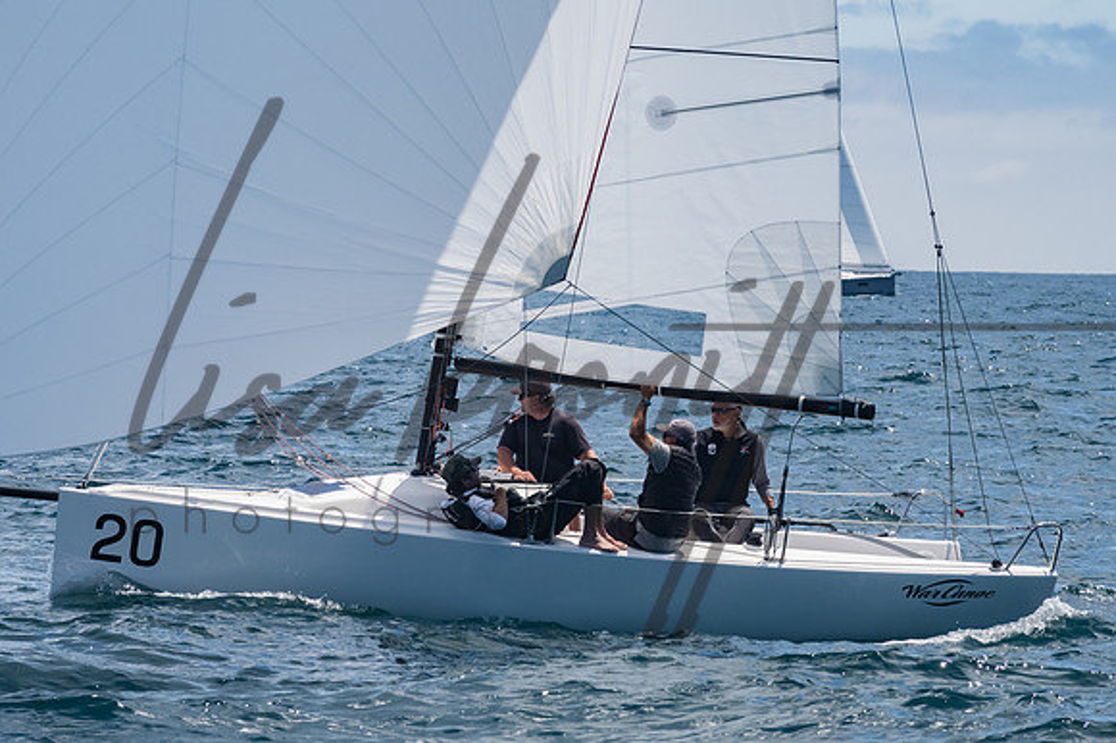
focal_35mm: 225
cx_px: 558
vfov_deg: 6.1
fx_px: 6971
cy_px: 372
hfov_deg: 9.2
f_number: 14
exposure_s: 1/1000
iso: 640
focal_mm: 150
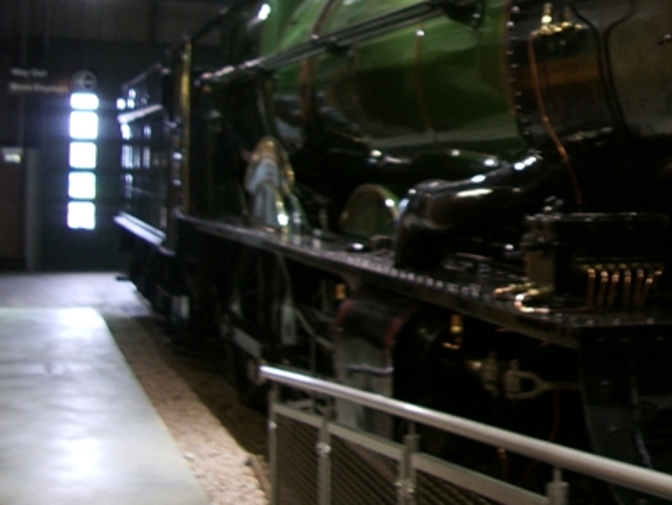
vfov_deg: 21.7
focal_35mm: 67
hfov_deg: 27.7
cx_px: 633
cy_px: 112
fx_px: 1301
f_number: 2.6
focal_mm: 5.8
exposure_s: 1/4
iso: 100
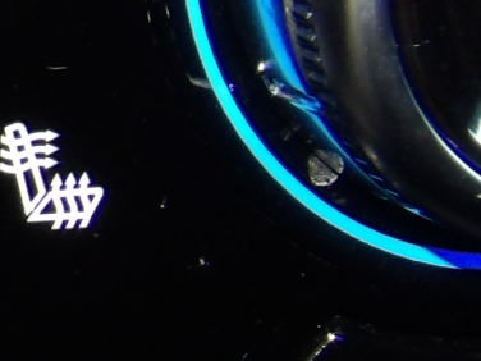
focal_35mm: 497
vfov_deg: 3.0
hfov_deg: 3.9
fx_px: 6906
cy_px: 10
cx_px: -706
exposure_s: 1/12
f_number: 4.1
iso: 200
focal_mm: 13
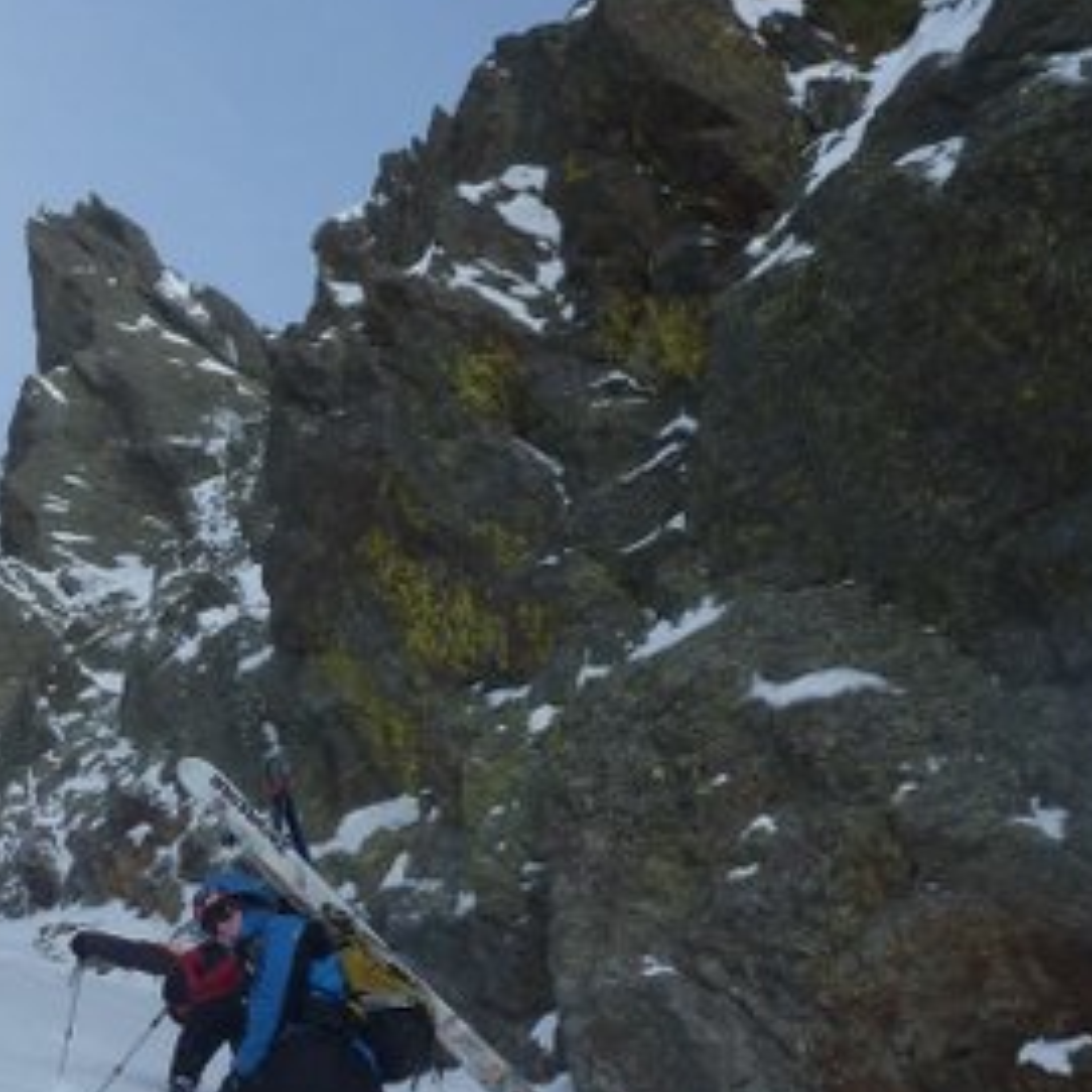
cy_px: 762
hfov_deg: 22.8
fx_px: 2605
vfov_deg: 23.5
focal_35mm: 73
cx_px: 32
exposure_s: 1/400
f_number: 3.3
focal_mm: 4.9
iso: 80
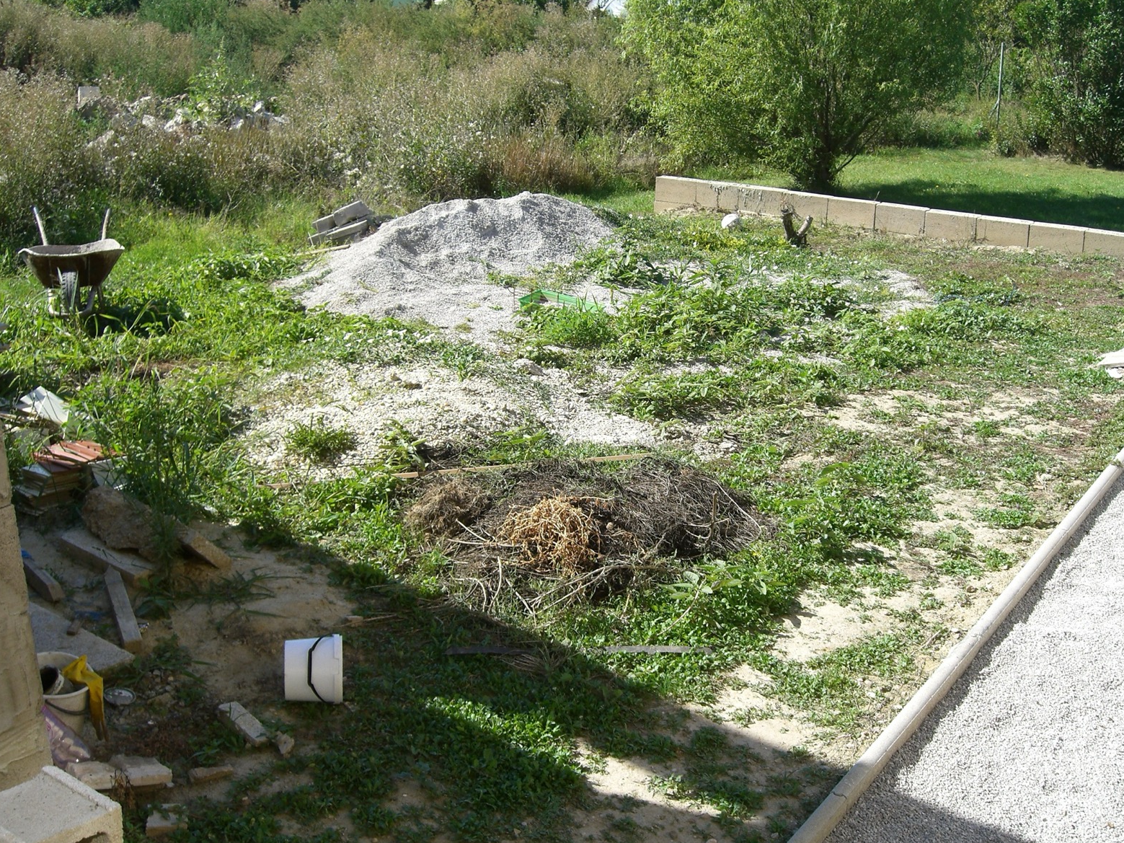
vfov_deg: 36.8
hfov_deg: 47.9
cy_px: 427
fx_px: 1266
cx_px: 575
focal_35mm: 39
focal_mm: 7.9
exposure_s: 1/125
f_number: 8
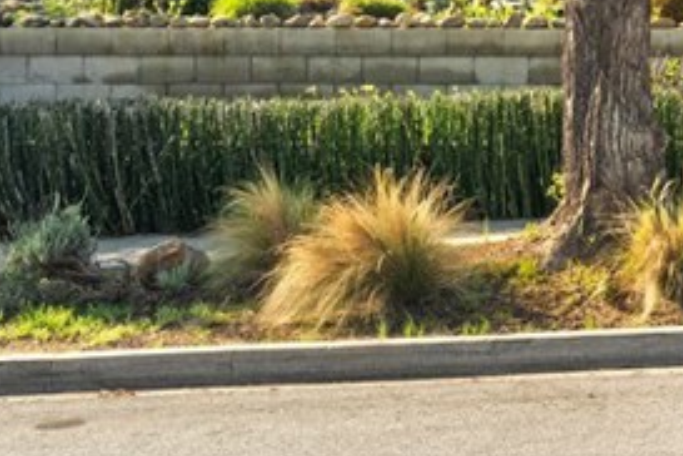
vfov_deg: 14.2
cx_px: 1121
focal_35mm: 92
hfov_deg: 18.6
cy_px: -157
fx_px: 1743
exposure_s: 1/100
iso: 800
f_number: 9
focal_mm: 24.5
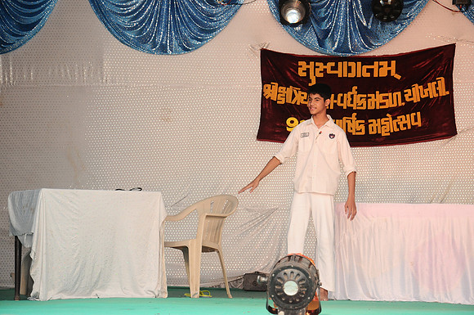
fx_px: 1578
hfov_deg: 17.1
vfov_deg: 11.4
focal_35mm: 120
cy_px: 158
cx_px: 237
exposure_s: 1/125
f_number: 8
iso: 800
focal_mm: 80
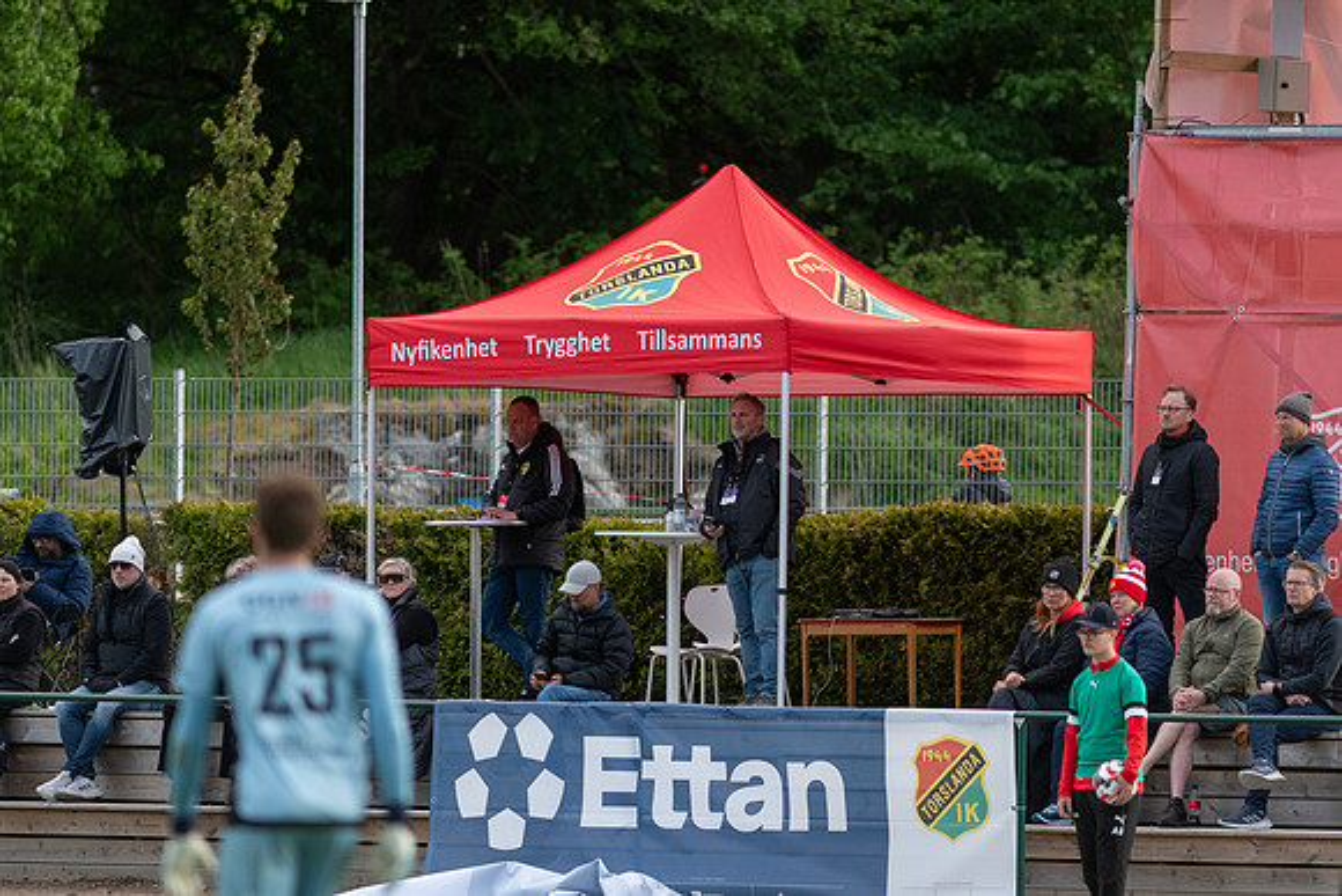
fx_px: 16936
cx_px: 671
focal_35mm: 454
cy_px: 448
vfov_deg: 3.0
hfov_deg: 4.5
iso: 640
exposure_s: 1/2500
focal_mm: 300
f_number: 3.2
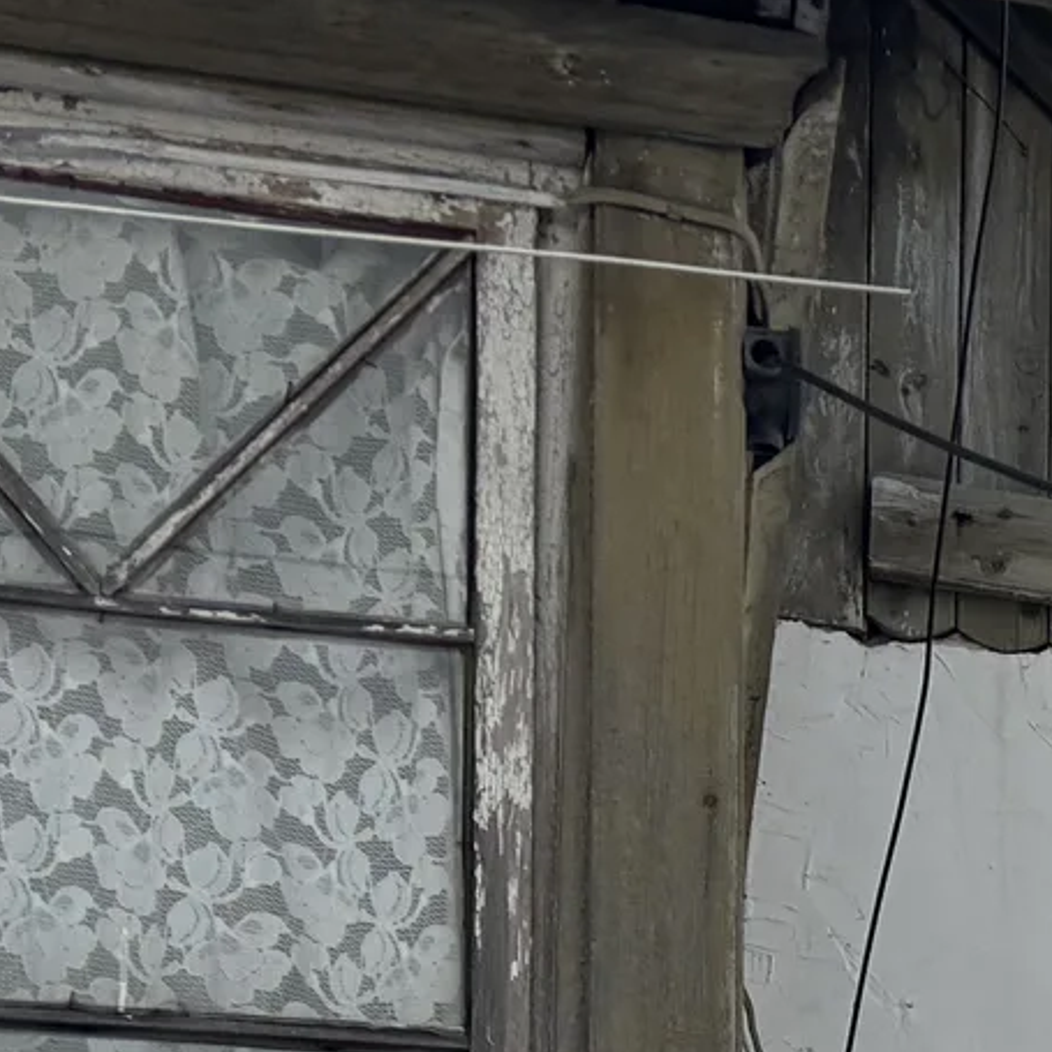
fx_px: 3851
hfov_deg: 12.9
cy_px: 1813
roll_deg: +1.4
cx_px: 2280
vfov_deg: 14.0
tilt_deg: +3.8
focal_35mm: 112
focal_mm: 6.76
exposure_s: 1/200
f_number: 1.78
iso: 64
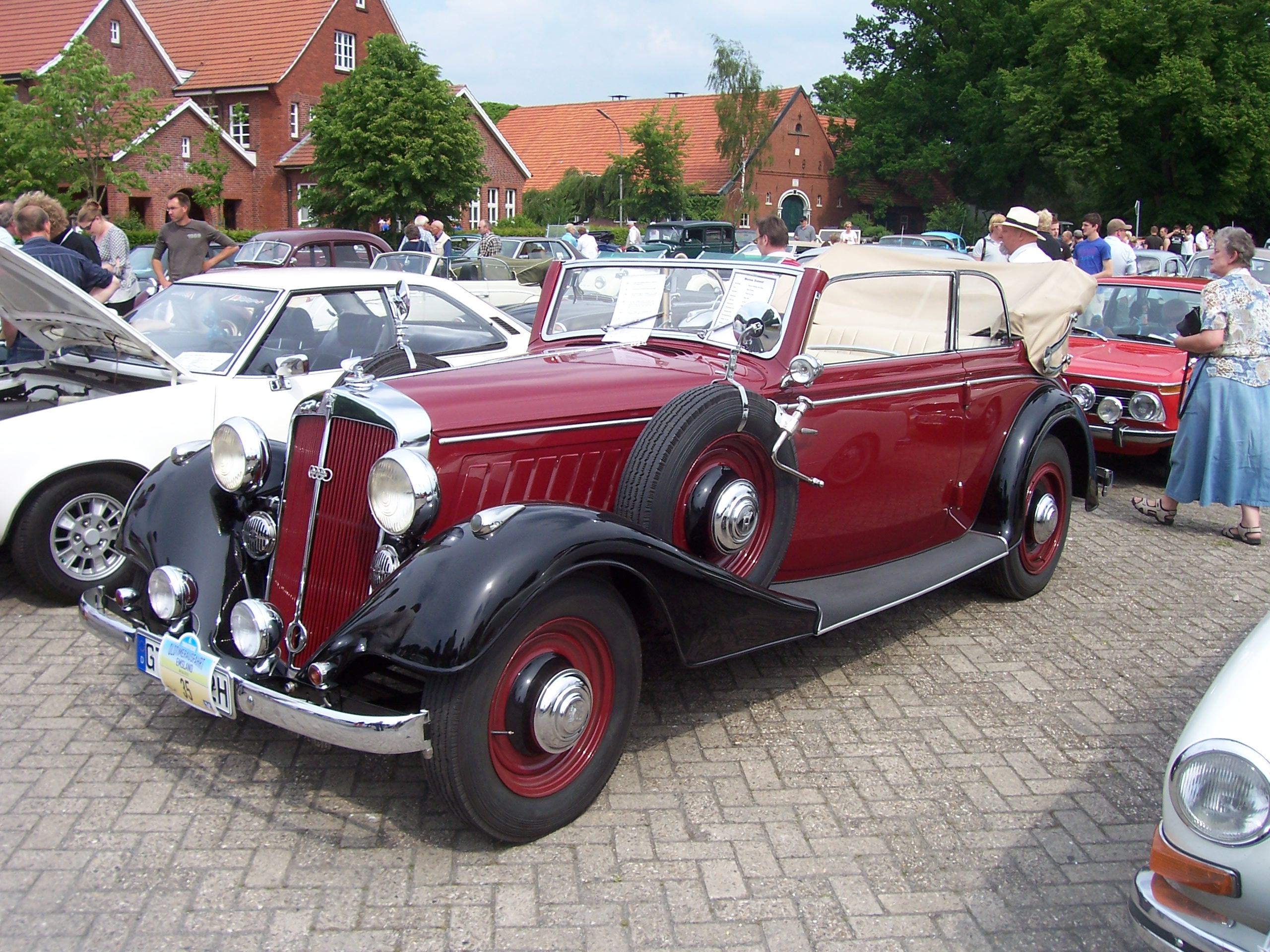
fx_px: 1247
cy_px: 476
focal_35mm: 34
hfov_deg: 54.0
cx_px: 635
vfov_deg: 41.8
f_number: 5.6
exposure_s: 1/250
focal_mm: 5.6
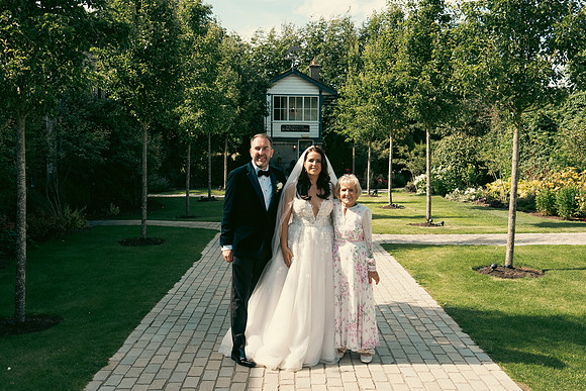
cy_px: 196
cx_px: 293
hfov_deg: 51.9
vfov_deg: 36.0
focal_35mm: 37
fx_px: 602
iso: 250
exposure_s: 1/500
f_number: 5.6
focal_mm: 25
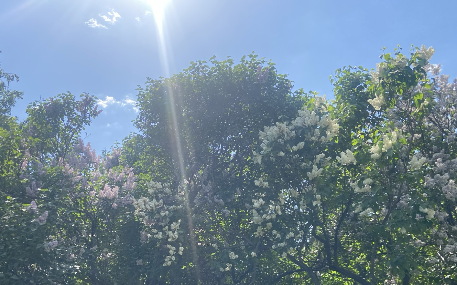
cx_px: 207
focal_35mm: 39
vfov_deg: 31.8
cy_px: 233
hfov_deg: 50.3
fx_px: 486
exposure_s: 1/1779
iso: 32
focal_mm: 4.25
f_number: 1.8
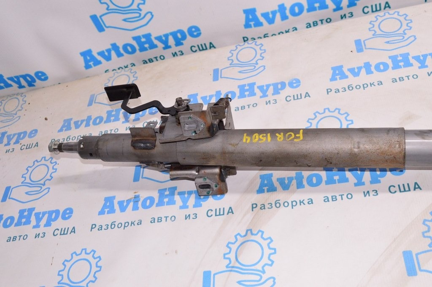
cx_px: 216
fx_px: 486
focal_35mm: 40
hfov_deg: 48.0
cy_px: 144
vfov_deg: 33.0
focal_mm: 27
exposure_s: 1/80
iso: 1600
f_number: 8
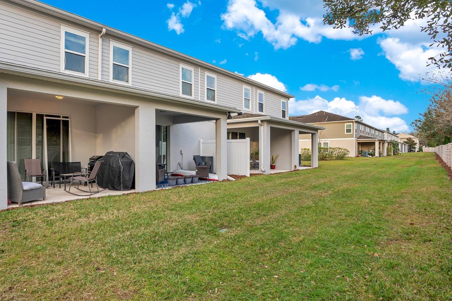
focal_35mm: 20
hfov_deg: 83.0
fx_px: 251
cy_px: 151
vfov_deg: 61.9
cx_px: 182
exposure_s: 1/30
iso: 100
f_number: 8
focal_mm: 16
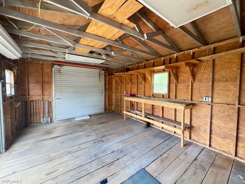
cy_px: 92
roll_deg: +0.4
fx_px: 99
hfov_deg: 102.1
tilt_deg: -3.7
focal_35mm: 14
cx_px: 122
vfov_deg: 85.7
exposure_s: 1/99
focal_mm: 2.22
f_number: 2.2
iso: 320
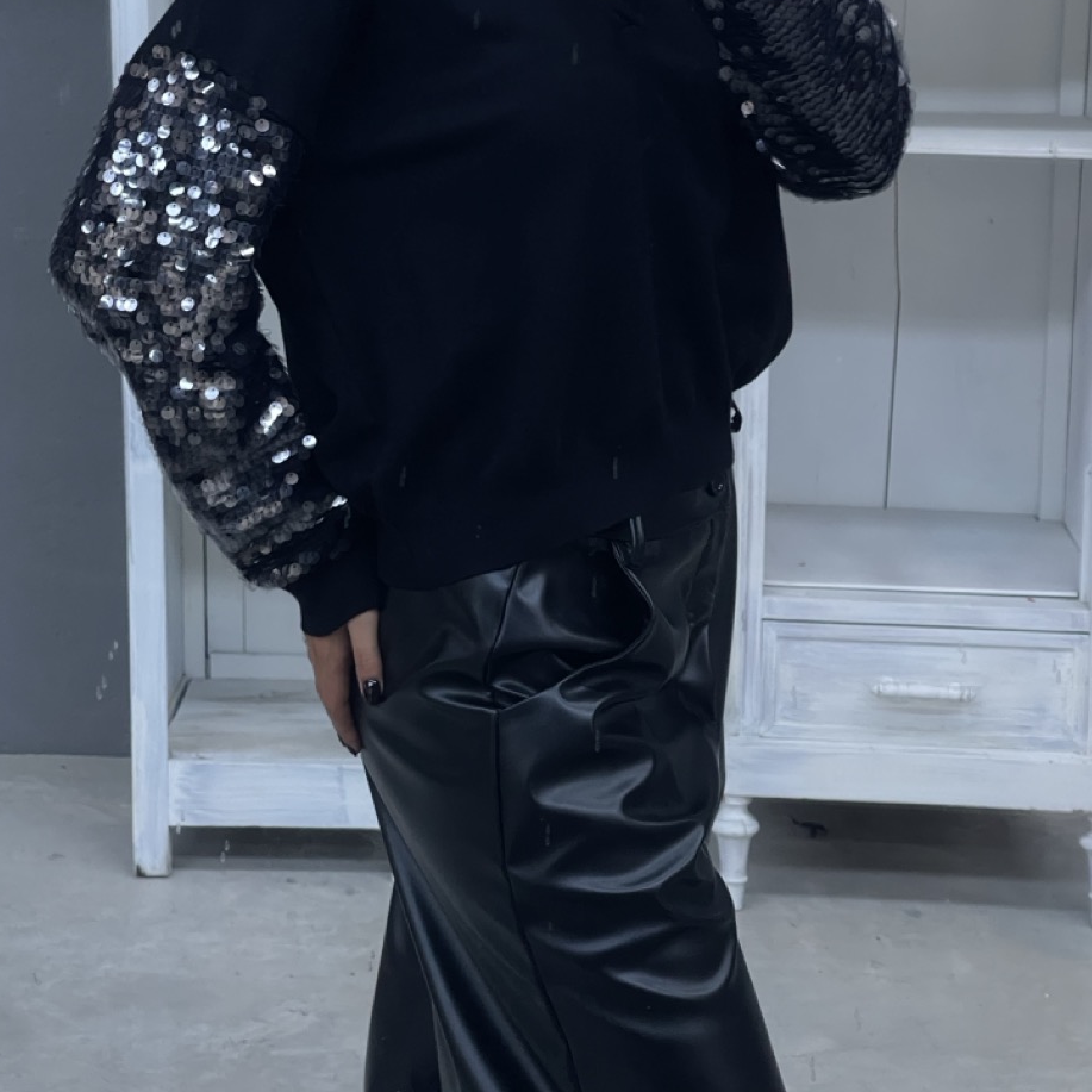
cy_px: 406
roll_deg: -0.4
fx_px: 2820
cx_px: 539
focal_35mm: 79
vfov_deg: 21.9
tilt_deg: -22.9
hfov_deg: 21.9
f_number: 2.2
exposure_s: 1/61
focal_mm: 7.5
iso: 200
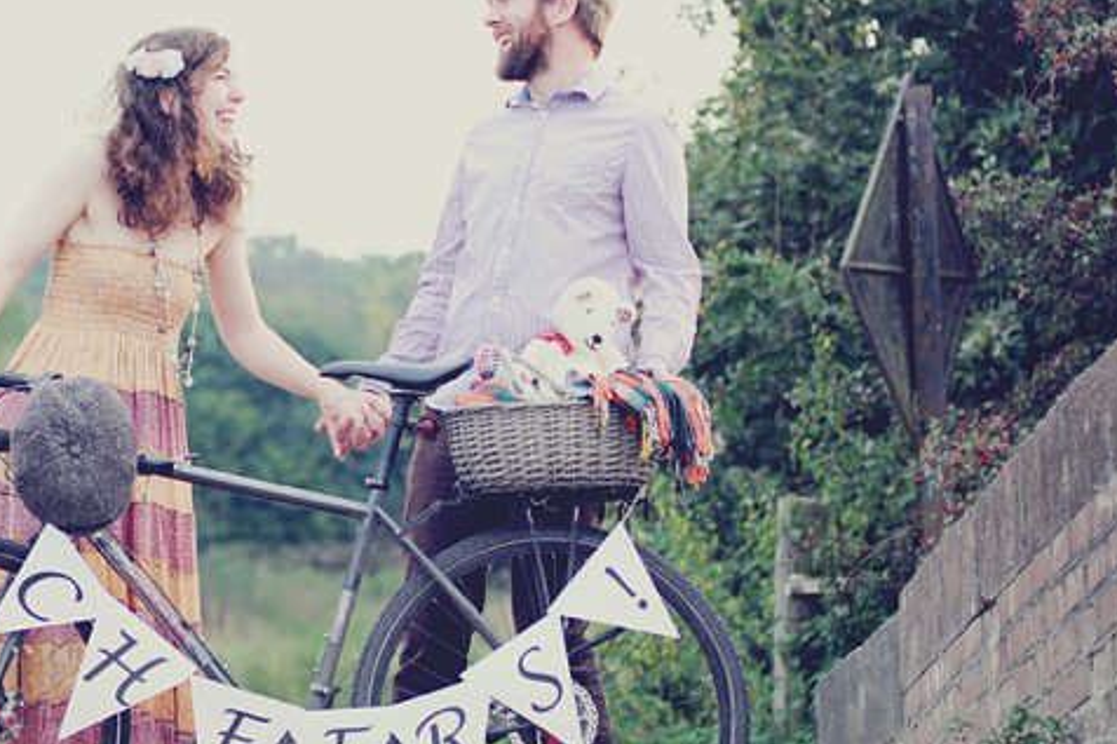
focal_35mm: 168
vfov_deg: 8.2
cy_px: 354
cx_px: 207
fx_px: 5211
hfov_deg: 12.2
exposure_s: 1/320
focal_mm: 85
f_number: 3.2
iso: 250
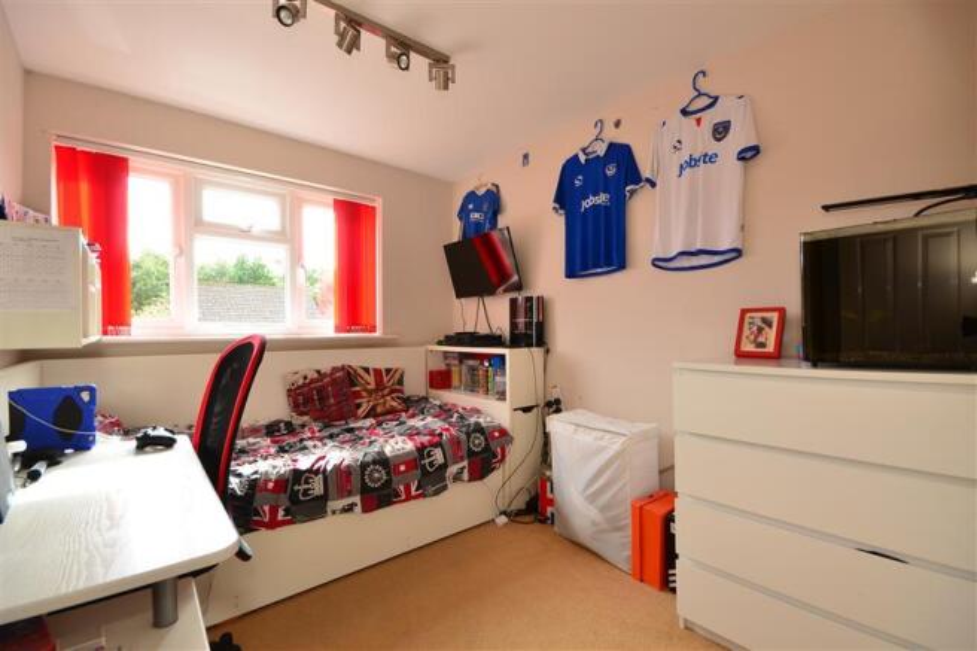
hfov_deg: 100.4
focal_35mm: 15
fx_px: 407
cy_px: 326
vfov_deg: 77.3
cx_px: 488
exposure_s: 1/20
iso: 250
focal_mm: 10
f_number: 10
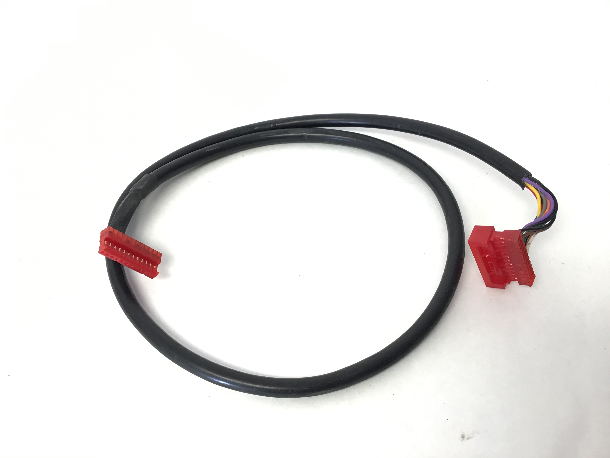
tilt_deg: -52.1
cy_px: 229
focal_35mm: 31
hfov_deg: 58.4
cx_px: 305
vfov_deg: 45.4
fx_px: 546
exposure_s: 1/30
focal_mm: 3.3
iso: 25
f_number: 2.4
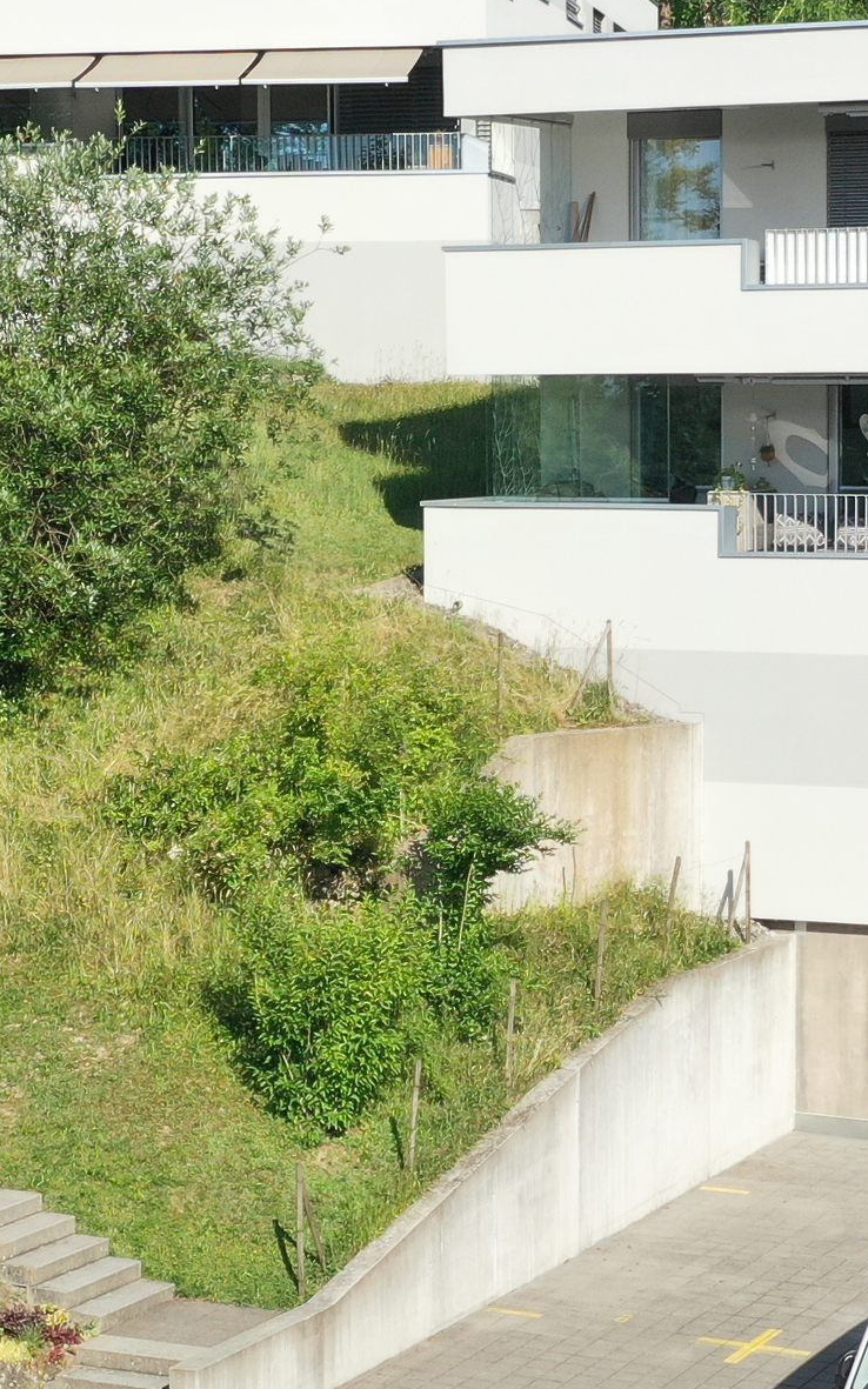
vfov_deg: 21.0
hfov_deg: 13.2
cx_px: 526
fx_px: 3748
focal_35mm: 99
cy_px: 830
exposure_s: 1/400
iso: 100
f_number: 5.6
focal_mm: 10.26
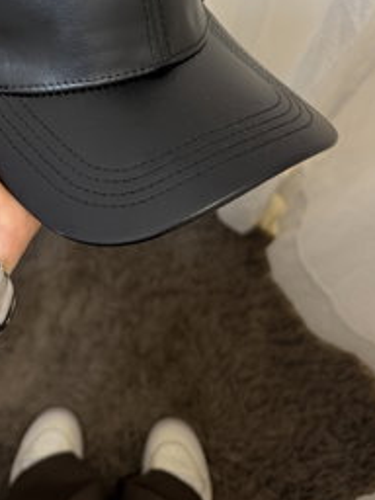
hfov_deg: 28.5
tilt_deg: -65.1
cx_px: 72
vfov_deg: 35.0
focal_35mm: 50
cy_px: 11
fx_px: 722
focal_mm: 6.76
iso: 200
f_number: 1.78
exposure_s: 1/100
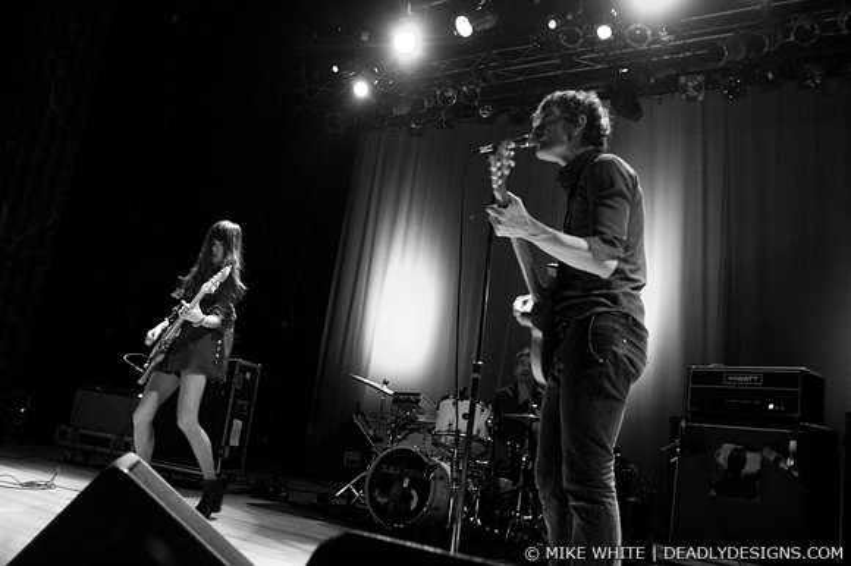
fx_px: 709
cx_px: 426
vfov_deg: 43.6
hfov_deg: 62.0
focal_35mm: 30
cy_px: 283
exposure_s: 1/25
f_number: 2.8
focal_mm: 20
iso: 800
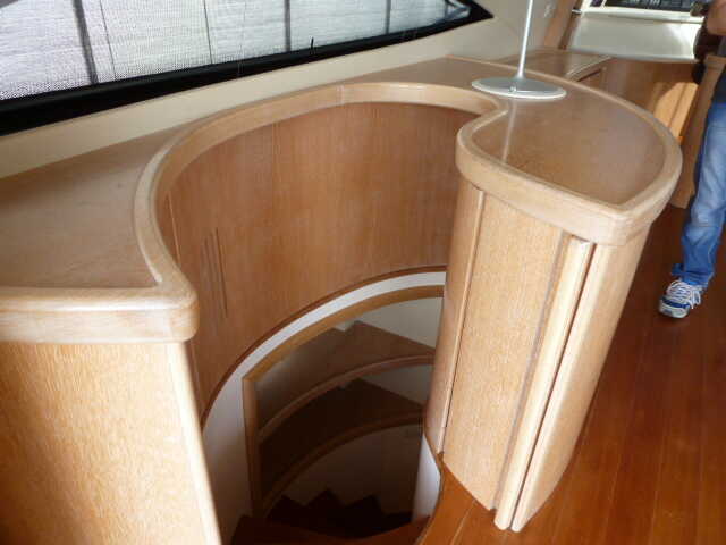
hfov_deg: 71.6
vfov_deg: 56.8
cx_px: 363
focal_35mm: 24
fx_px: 503
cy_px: 272
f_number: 3.3
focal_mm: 4.3
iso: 200
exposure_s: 1/60
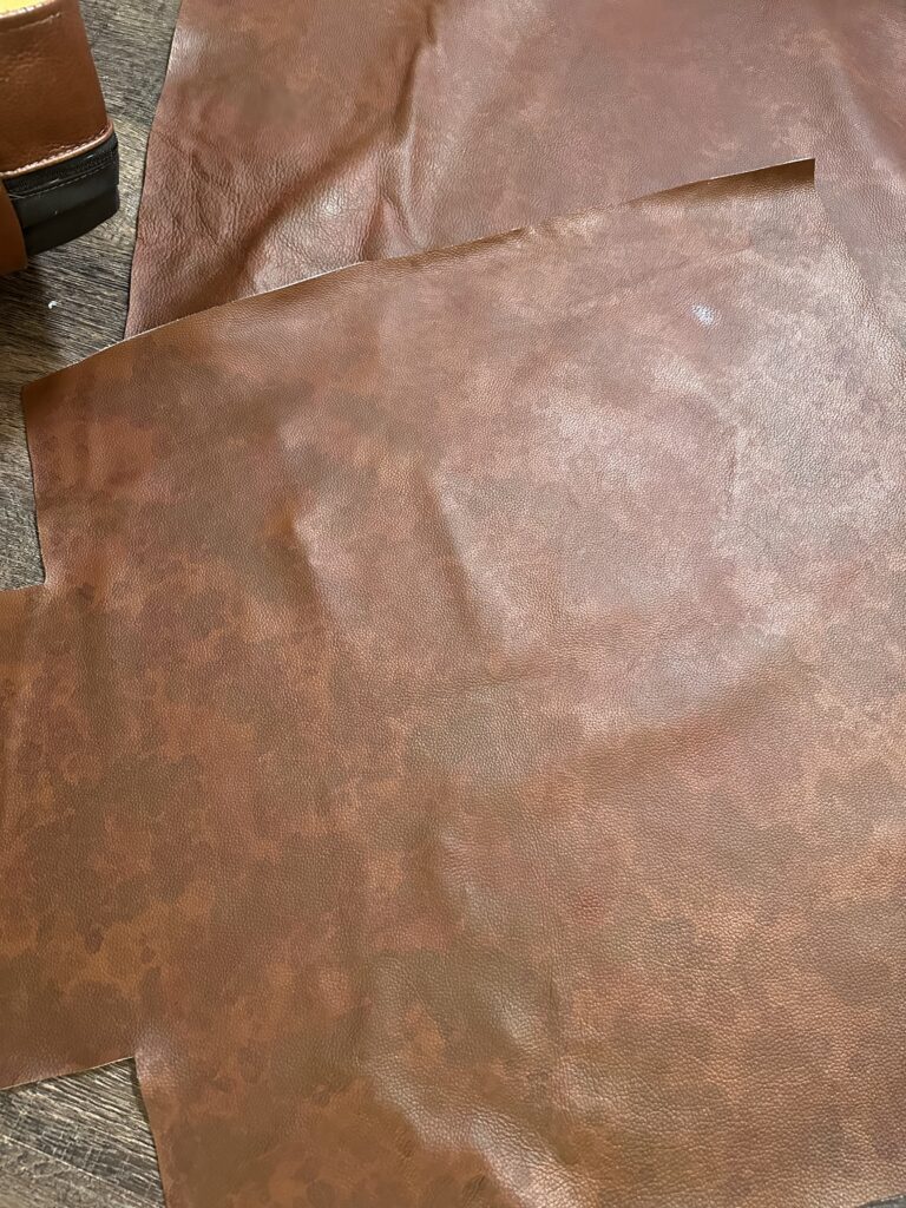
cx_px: 453
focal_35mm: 24
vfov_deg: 71.6
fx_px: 838
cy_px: 604
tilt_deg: -70.8
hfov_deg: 56.8
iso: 1000
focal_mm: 6.86
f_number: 1.78
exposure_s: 1/60
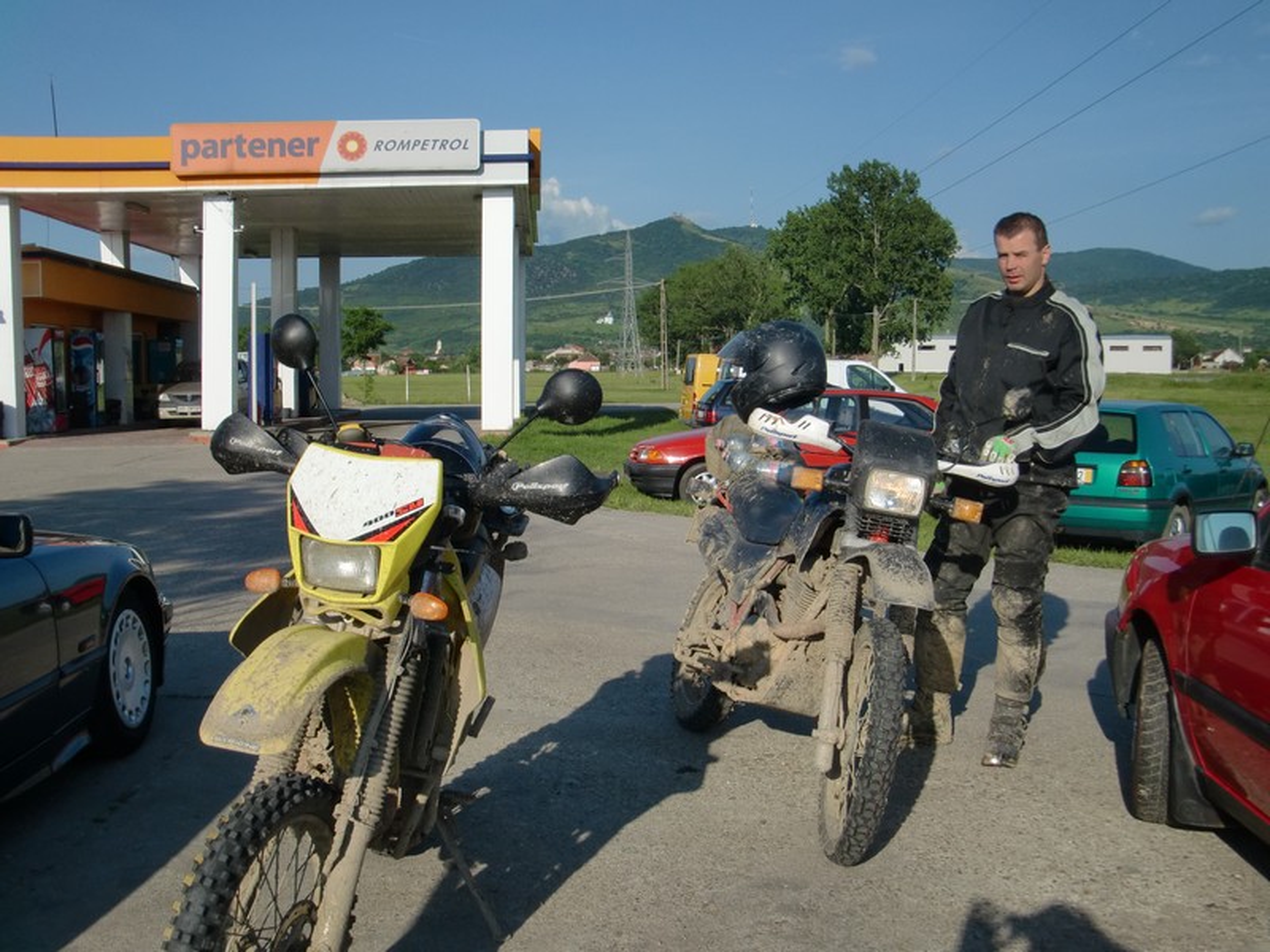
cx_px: 635
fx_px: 1394
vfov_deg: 37.7
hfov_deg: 49.0
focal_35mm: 38
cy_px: 476
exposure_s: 1/1000
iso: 64
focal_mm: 6.66
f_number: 3.9
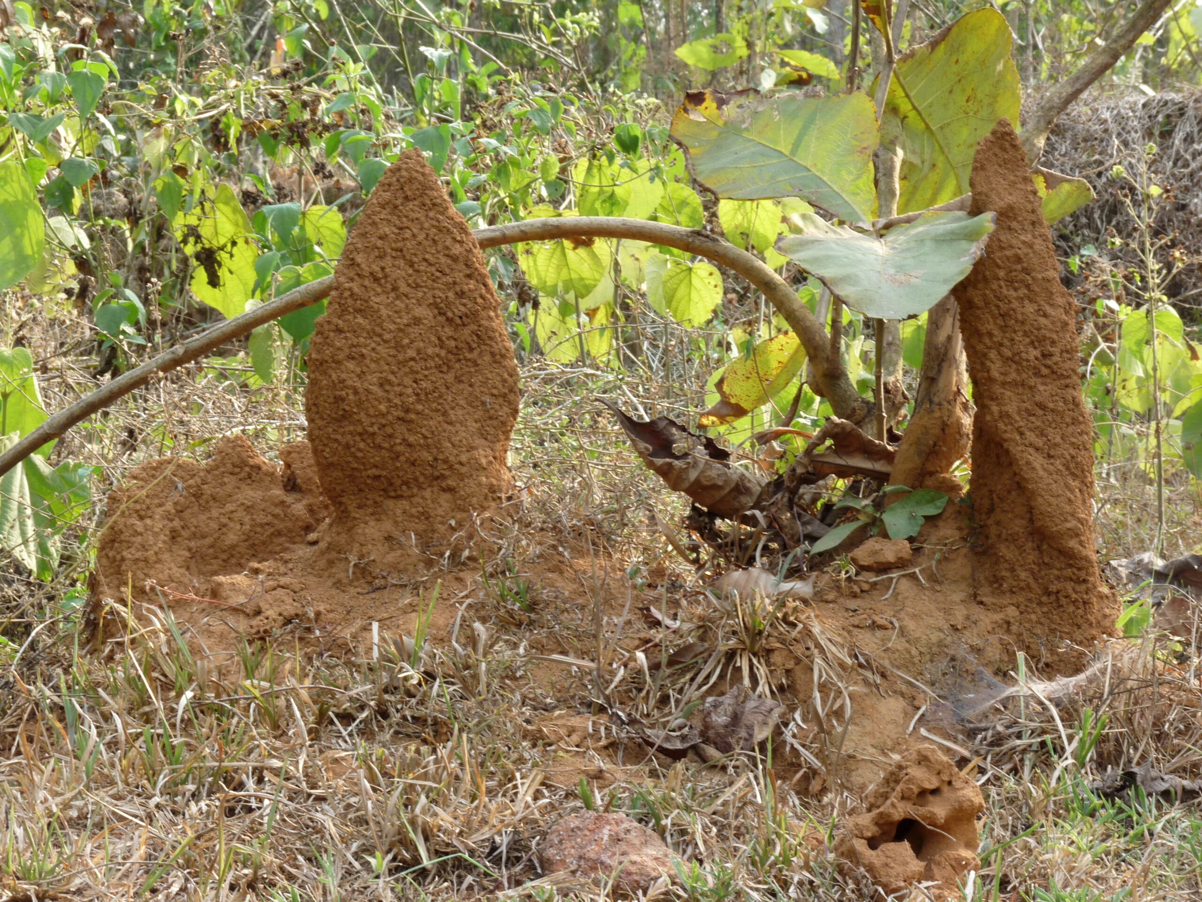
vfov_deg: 12.7
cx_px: 601
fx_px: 4063
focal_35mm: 117
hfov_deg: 16.8
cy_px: 451
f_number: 8
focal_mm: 20.8
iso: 125
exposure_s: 1/40
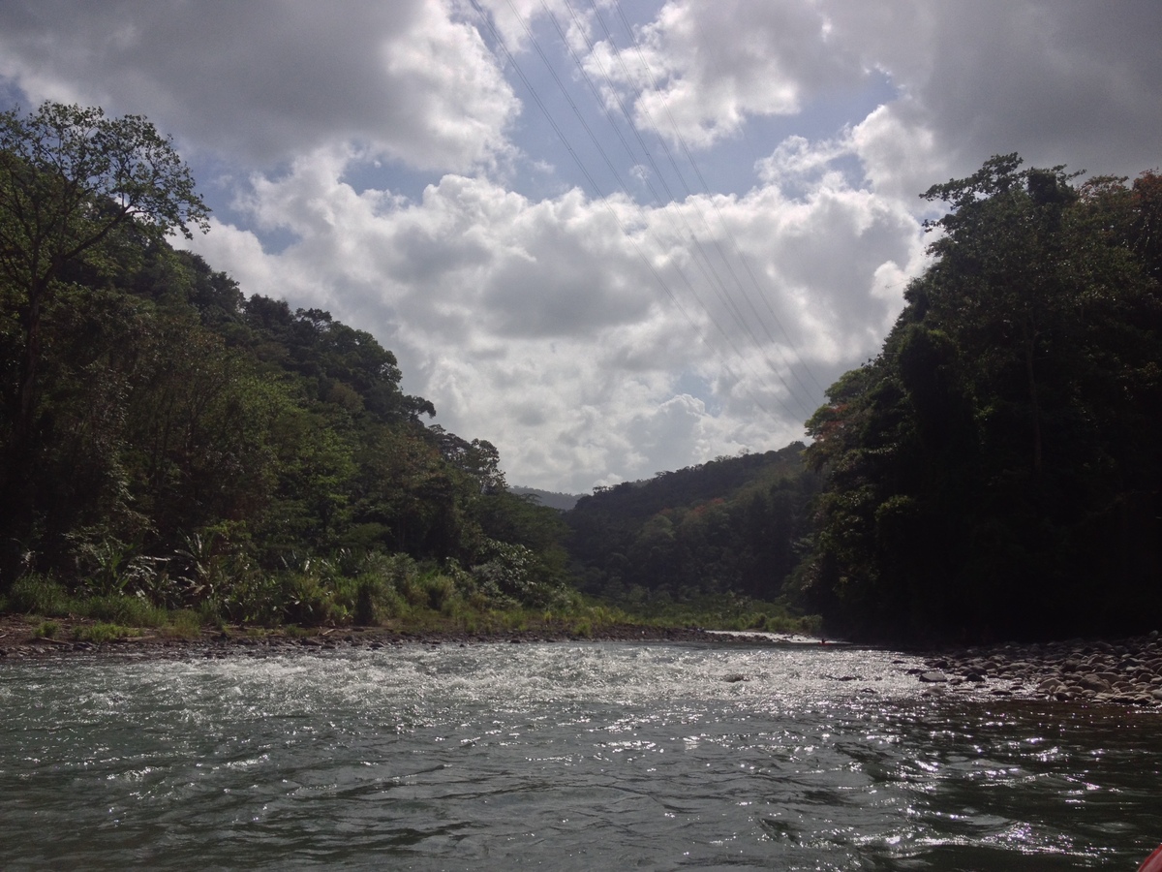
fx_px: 1175
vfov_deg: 40.7
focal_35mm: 35
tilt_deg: +9.2
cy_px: 436
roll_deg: +0.8
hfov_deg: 52.6
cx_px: 581
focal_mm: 4.28
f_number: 2.4
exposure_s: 1/4608
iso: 50
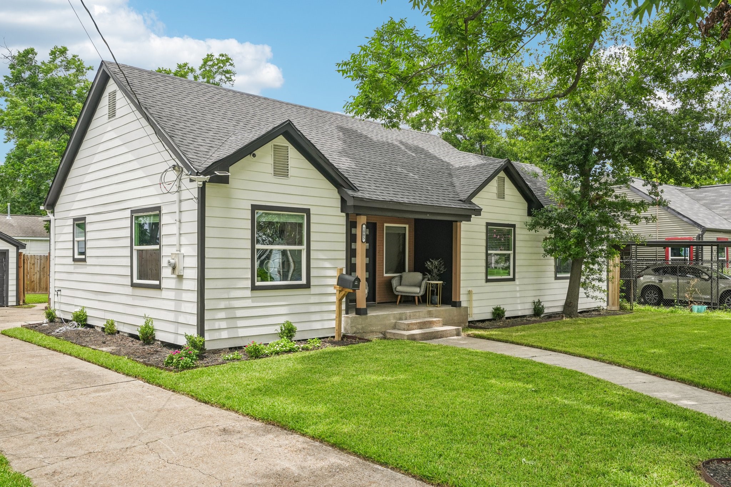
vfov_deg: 43.6
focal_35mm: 30
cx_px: 366
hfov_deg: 61.9
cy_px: 244
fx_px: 609
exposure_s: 1/350
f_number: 8
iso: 400
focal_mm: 30
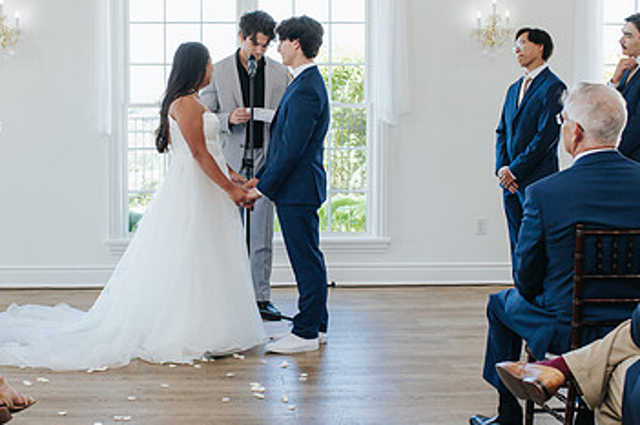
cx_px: 214
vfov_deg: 21.5
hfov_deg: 31.7
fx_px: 1118
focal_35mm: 63
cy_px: 193
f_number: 3.5
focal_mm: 35
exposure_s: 1/200
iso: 560
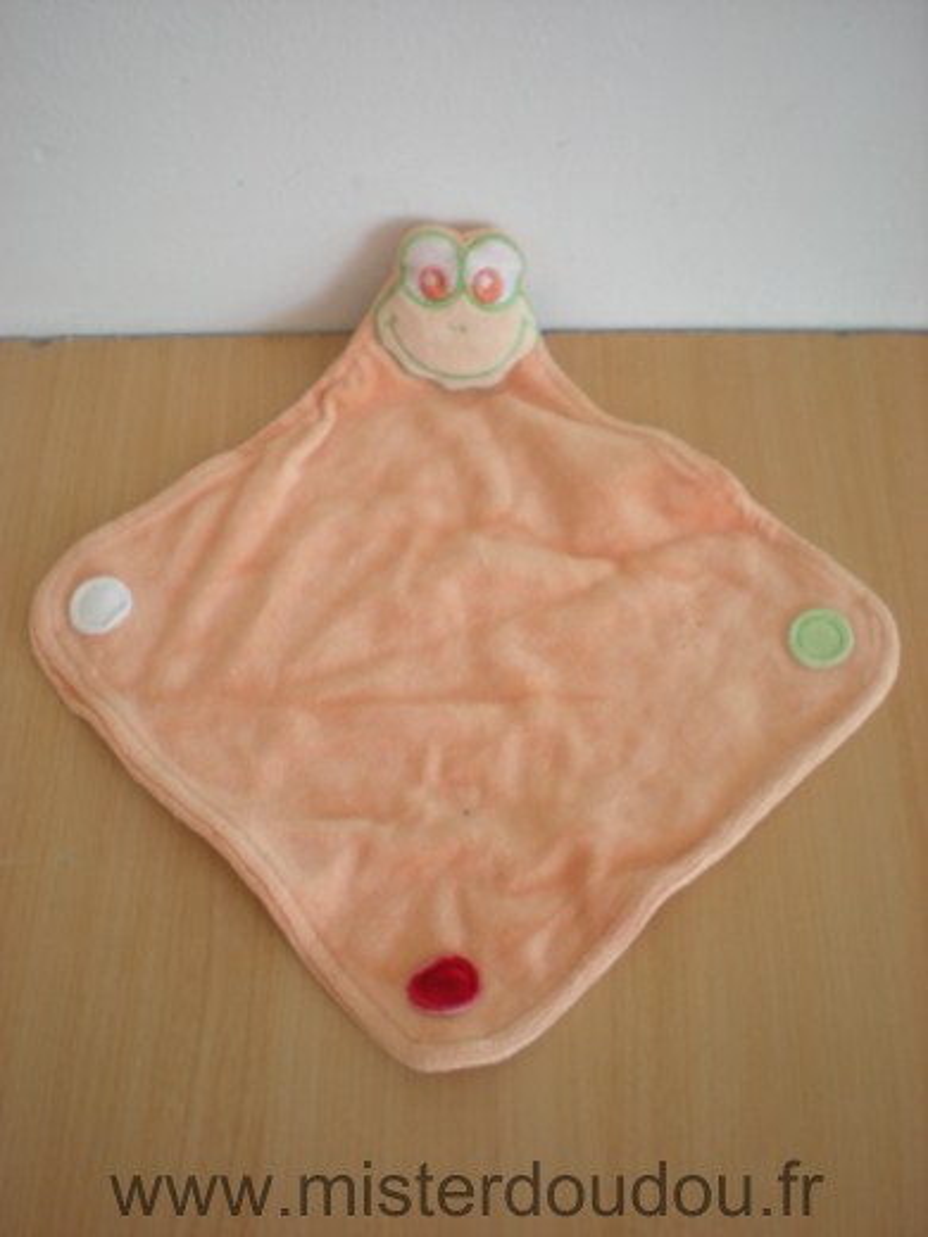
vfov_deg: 49.0
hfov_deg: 37.7
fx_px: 1358
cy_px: 618
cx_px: 464
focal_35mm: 38
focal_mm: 6.3
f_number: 3.1
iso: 64
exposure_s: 1/20.2
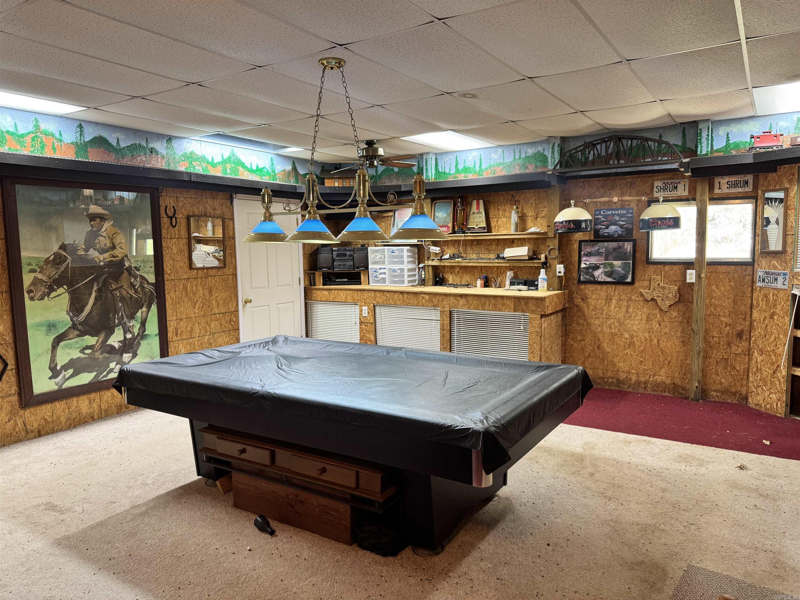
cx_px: 400
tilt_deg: -6.6
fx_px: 555
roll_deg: +0.5
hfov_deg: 71.6
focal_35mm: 24
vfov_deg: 56.8
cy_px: 300
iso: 200
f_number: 1.78
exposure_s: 1/60
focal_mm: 6.76
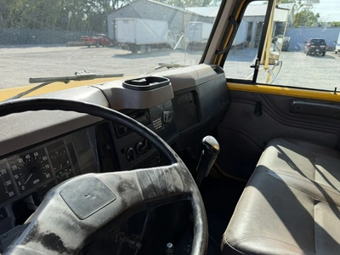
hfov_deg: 71.6
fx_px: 236
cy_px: 128
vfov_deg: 56.8
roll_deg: -1.0
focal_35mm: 24
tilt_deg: -19.5
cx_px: 170
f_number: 1.78
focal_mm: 6.76
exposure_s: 1/1361
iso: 80
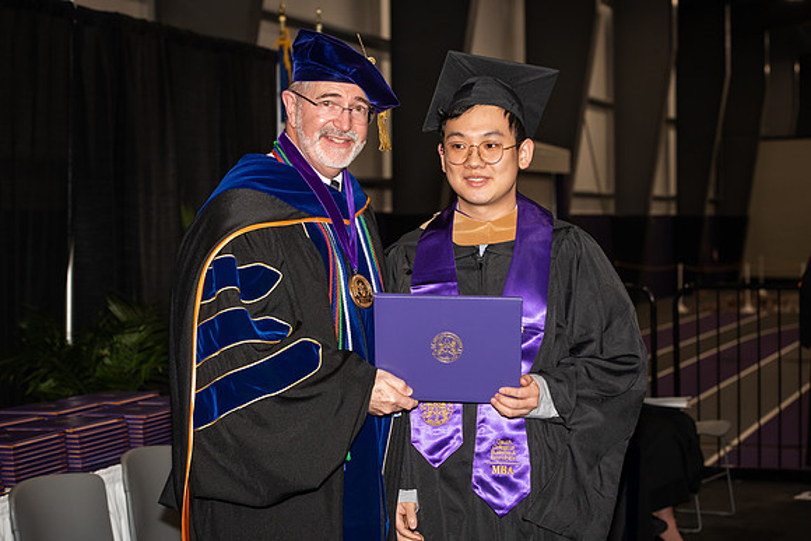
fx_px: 1803
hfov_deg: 25.4
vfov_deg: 17.1
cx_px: 406
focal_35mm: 80
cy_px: 270
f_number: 5.6
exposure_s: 1/200
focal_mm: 80
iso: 1000
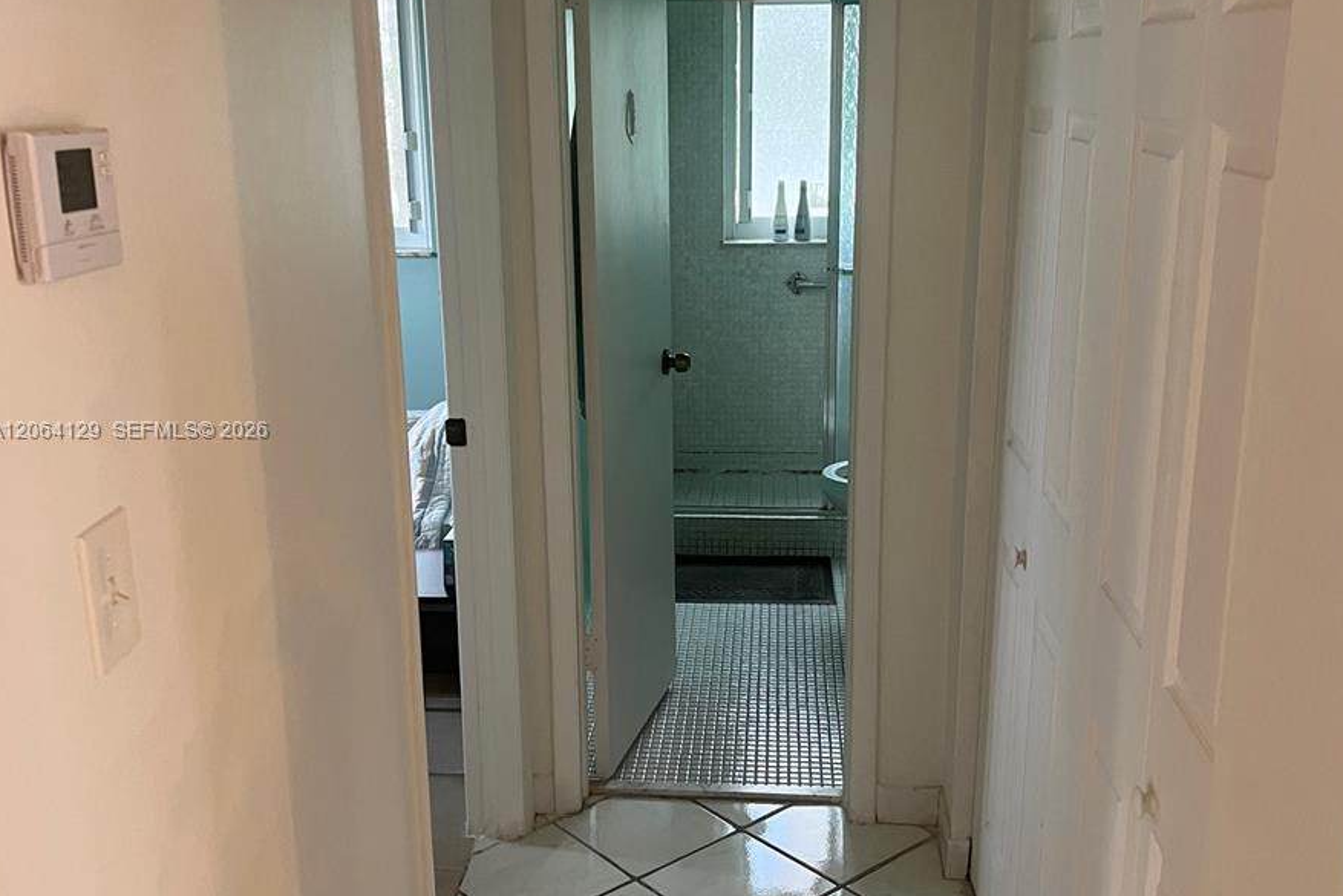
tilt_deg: -10.8
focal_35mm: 37
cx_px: 674
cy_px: 432
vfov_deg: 36.0
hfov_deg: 51.9
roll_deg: -1.5
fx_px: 1380
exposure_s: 1/60
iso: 200
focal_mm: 5.7
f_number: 1.5
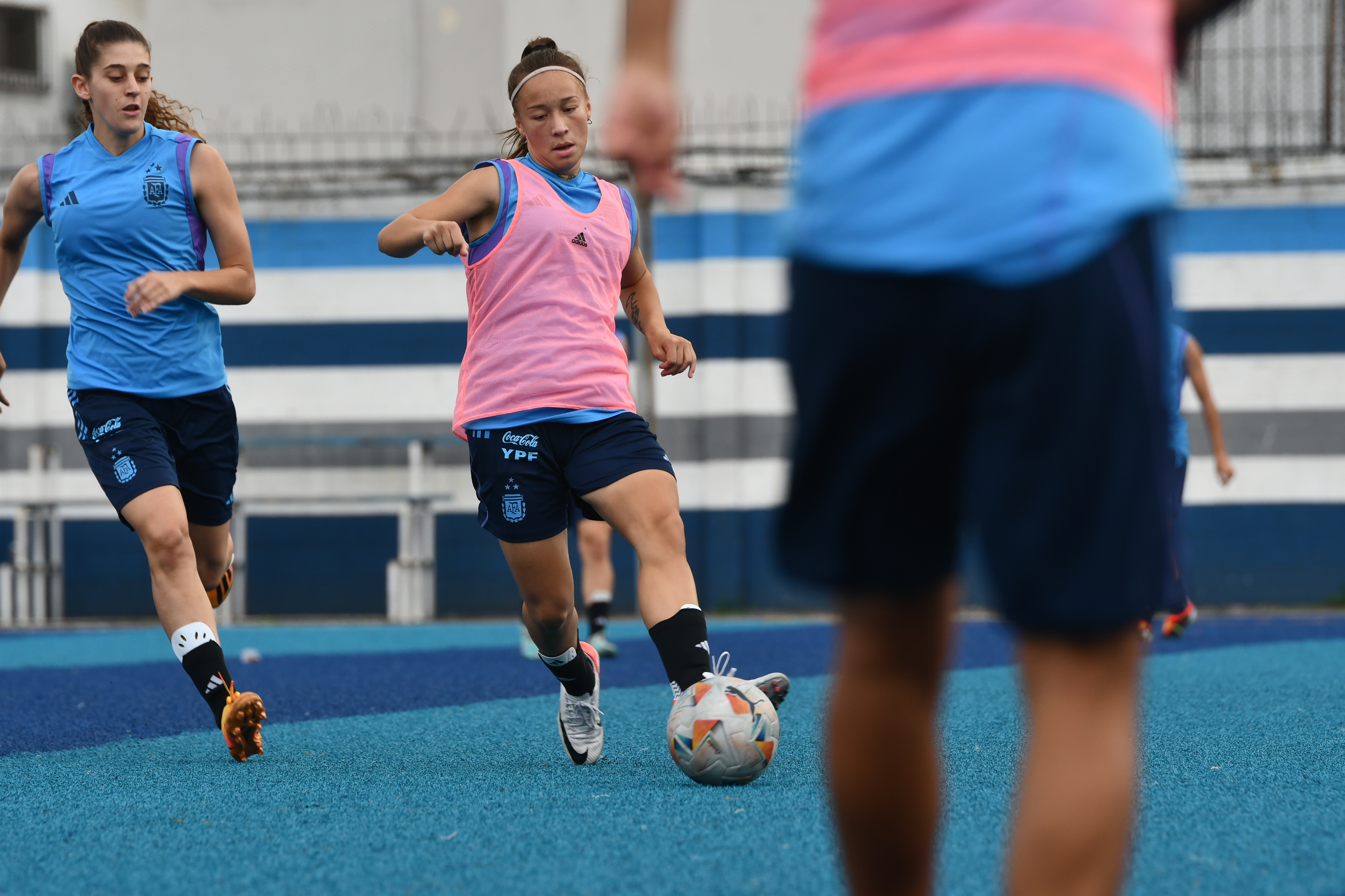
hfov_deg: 6.9
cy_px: 448
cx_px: 672
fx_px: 11207
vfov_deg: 4.6
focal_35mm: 300
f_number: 4.5
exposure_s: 1/500
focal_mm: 200
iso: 400
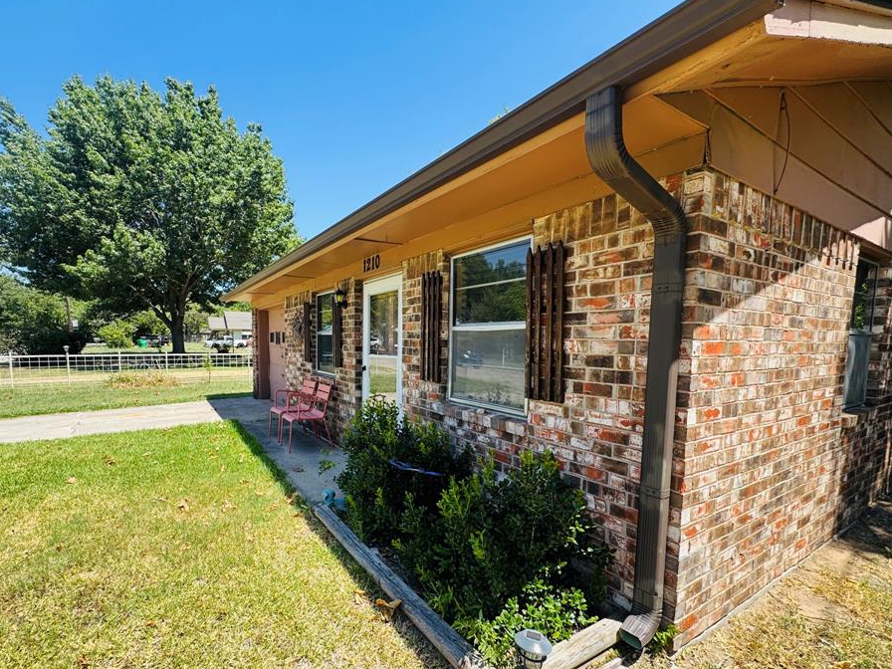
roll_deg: -0.7
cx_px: 395
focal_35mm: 16
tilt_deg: -5.4
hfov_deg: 94.1
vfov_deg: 77.8
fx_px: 412
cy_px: 374
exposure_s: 1/501
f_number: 2.2
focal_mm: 2.22
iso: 40
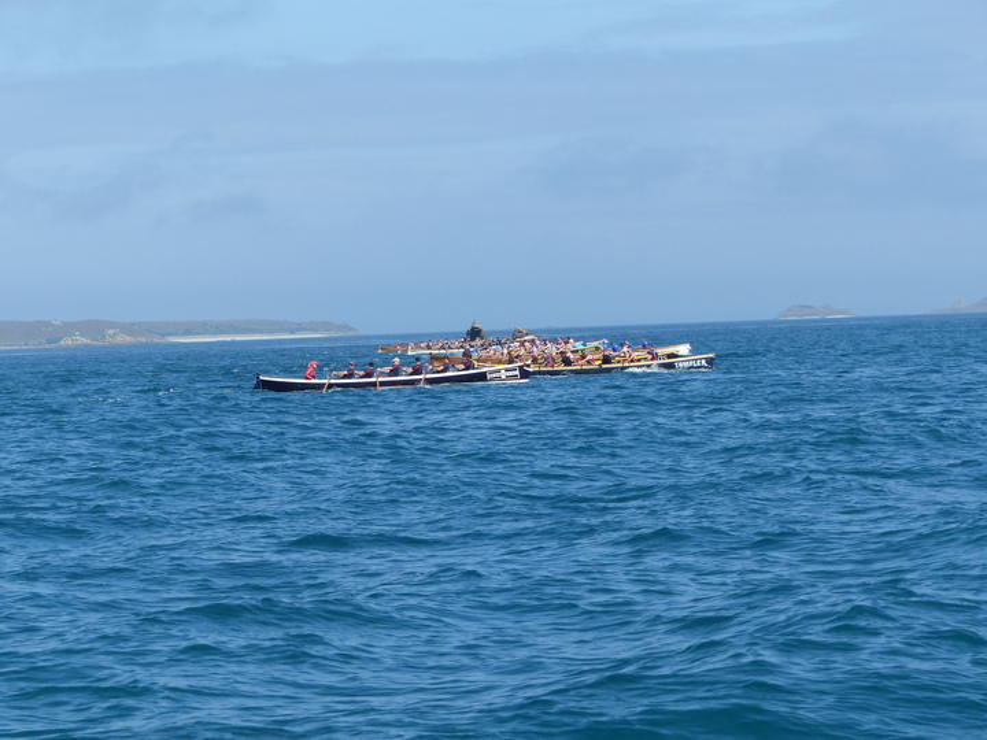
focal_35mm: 131
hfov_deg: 15.1
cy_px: 370
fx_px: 3735
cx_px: 494
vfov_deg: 11.3
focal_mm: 23.5
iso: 100
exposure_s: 1/1000
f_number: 4
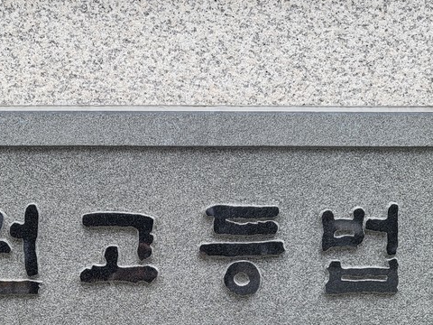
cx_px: 177
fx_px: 650
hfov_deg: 36.7
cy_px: 308
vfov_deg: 26.8
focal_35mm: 52
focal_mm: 4.25
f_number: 1.8
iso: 50
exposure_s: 1/525
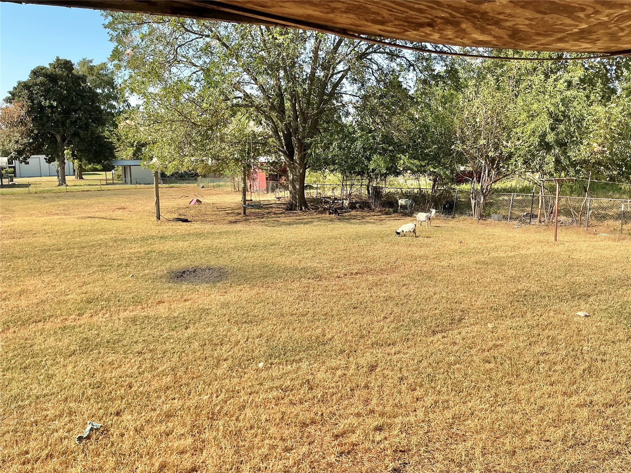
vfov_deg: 48.2
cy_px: 236
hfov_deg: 61.7
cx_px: 316
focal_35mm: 29
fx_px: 529
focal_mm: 3
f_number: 1.8
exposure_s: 1/1377
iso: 25
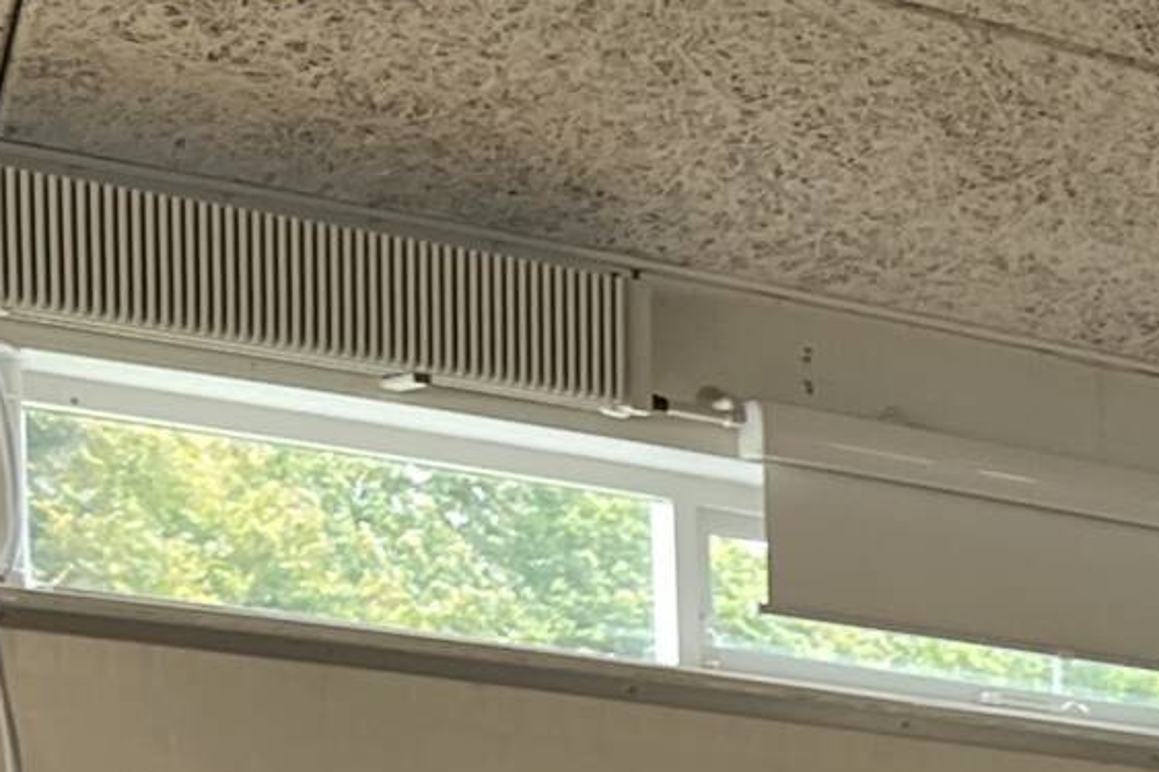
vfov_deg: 9.6
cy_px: 1954
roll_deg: -4.0
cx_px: 2474
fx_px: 3959
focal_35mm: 123
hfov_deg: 13.6
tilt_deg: -11.8
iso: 125
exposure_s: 1/121
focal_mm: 5.1
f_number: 1.6
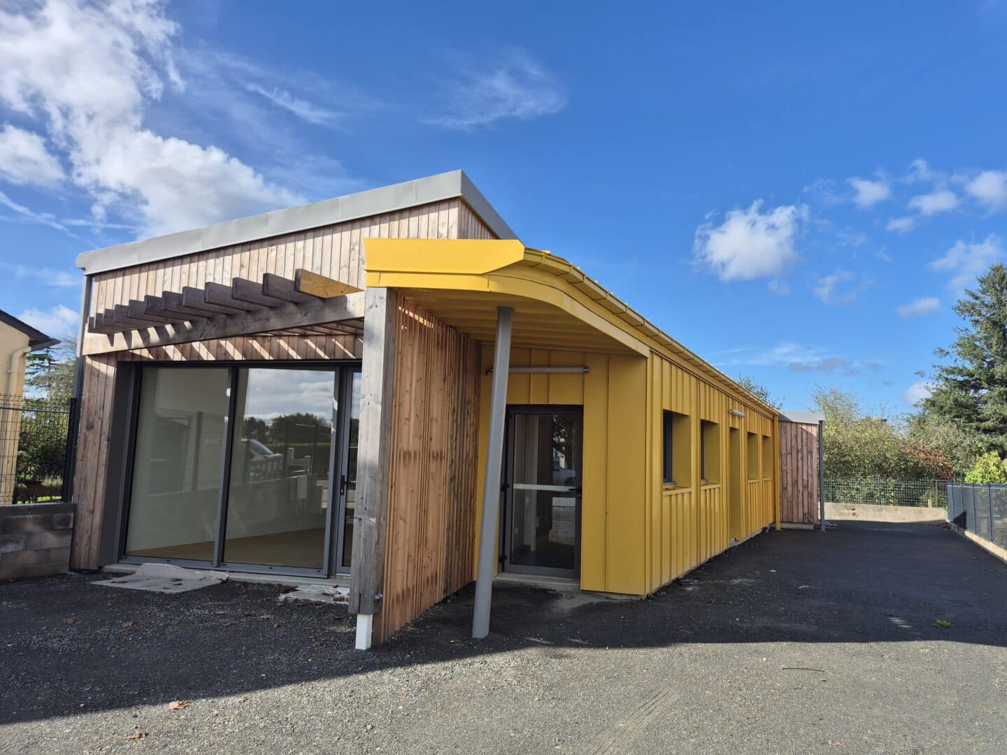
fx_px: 669
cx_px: 504
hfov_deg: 73.9
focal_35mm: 23
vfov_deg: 58.9
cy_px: 378
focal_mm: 5.4
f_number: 1.8
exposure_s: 1/1440
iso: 25
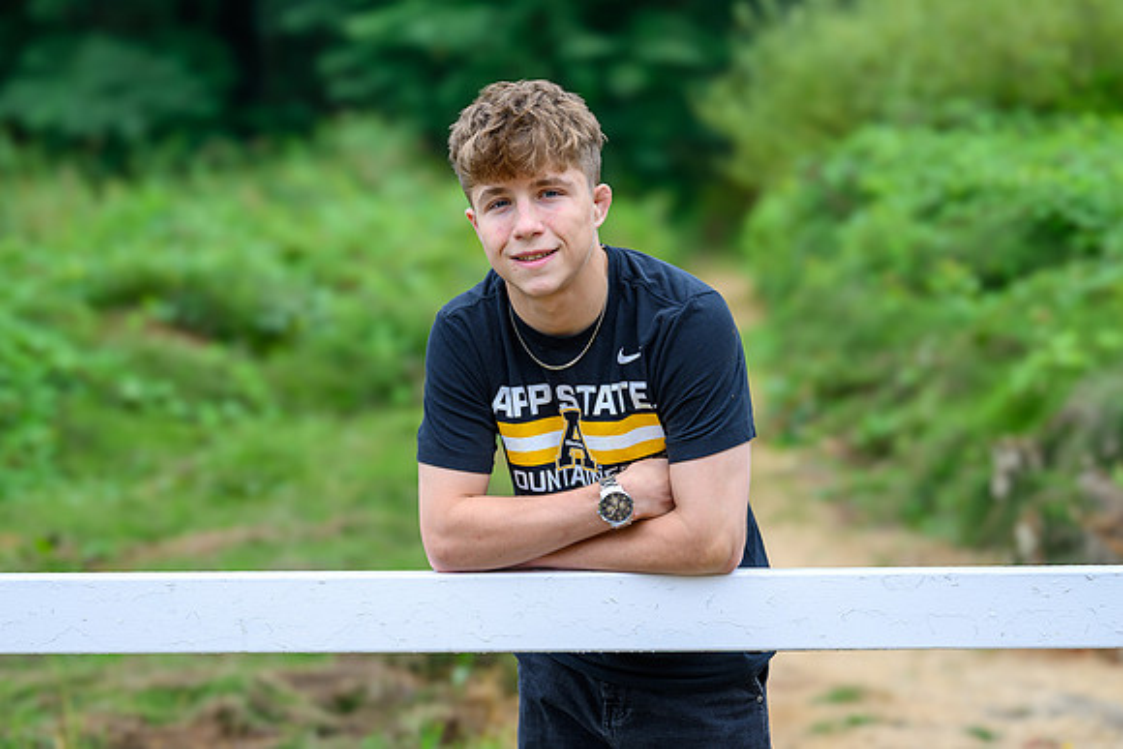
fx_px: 2942
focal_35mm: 94
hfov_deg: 21.6
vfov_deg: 14.5
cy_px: 366
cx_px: 506
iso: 125
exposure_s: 1/200
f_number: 3.2
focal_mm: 70
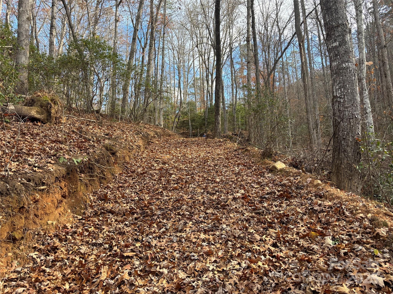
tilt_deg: +13.9
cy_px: 147
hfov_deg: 67.3
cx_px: 196
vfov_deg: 53.1
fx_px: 295
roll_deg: +2.1
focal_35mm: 26
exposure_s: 1/435
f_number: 1.6
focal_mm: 5.96
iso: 50
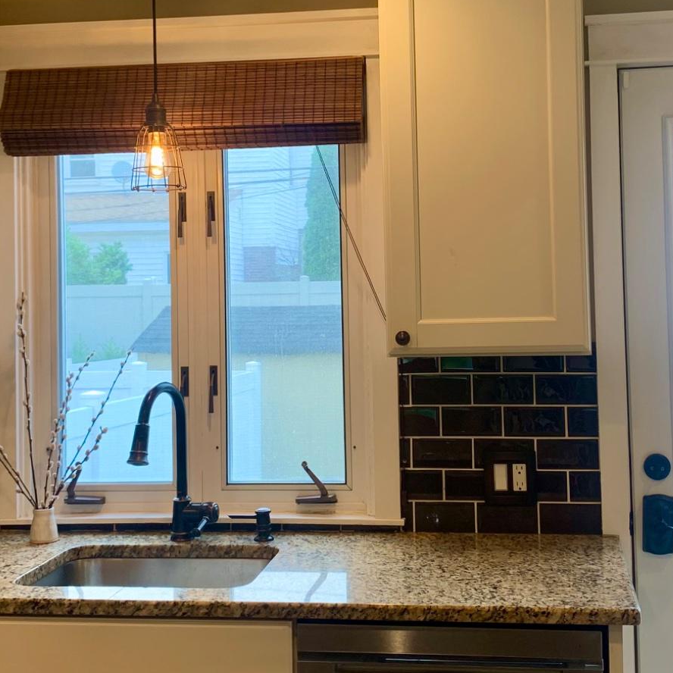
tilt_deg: -0.1
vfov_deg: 32.1
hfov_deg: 32.2
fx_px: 1166
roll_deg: +1.6
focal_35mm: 53
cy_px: 274
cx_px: 375
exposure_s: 1/120
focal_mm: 4.25
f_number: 1.8
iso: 64
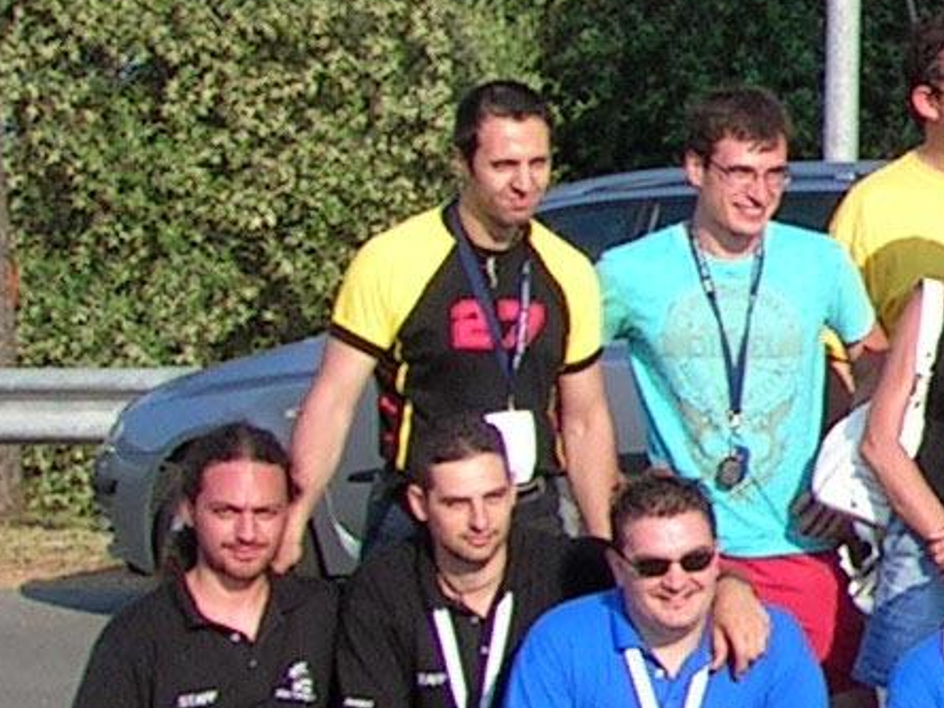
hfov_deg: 9.0
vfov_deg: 7.3
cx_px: 2060
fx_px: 5536
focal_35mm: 203
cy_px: 444
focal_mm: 6.7
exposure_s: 1/271
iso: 50
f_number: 5.1
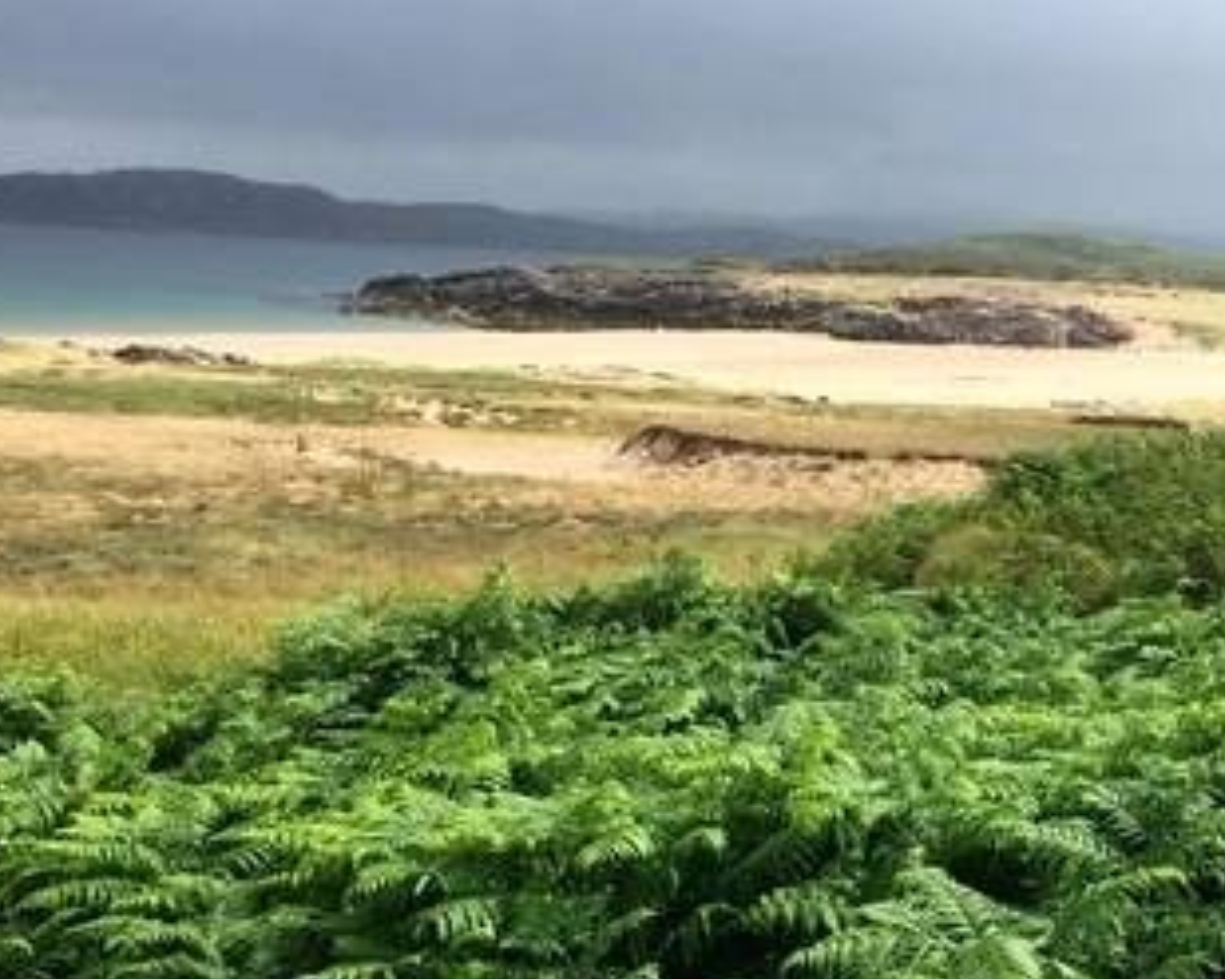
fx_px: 1993
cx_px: 876
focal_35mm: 55
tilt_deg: -13.8
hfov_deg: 33.7
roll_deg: -3.2
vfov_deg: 27.2
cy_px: 749
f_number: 2.2
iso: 32
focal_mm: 4.15
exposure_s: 1/1883
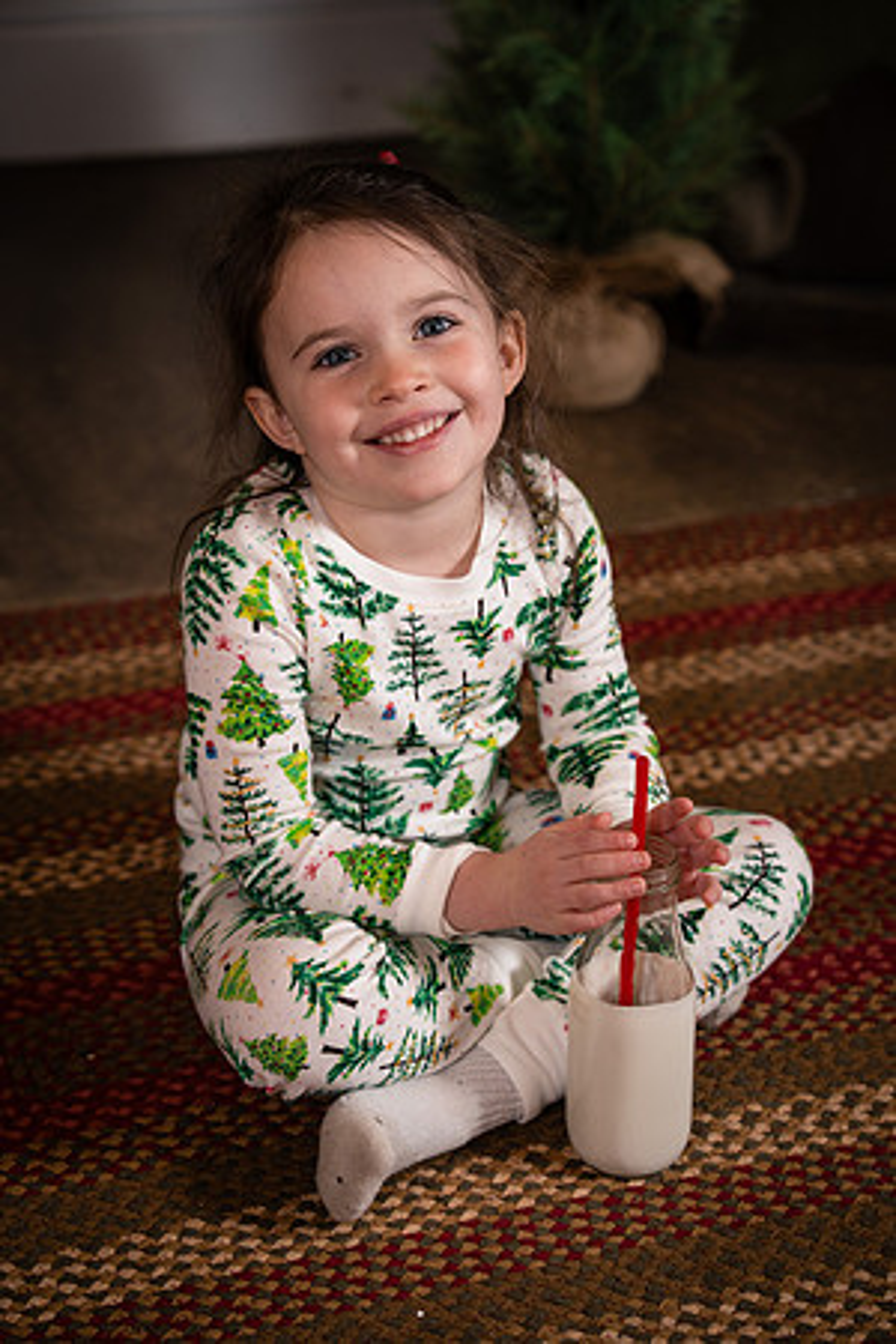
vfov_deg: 28.8
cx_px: 448
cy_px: 672
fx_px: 2613
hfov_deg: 19.5
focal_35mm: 70
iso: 200
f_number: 4
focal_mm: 70
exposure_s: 1/250
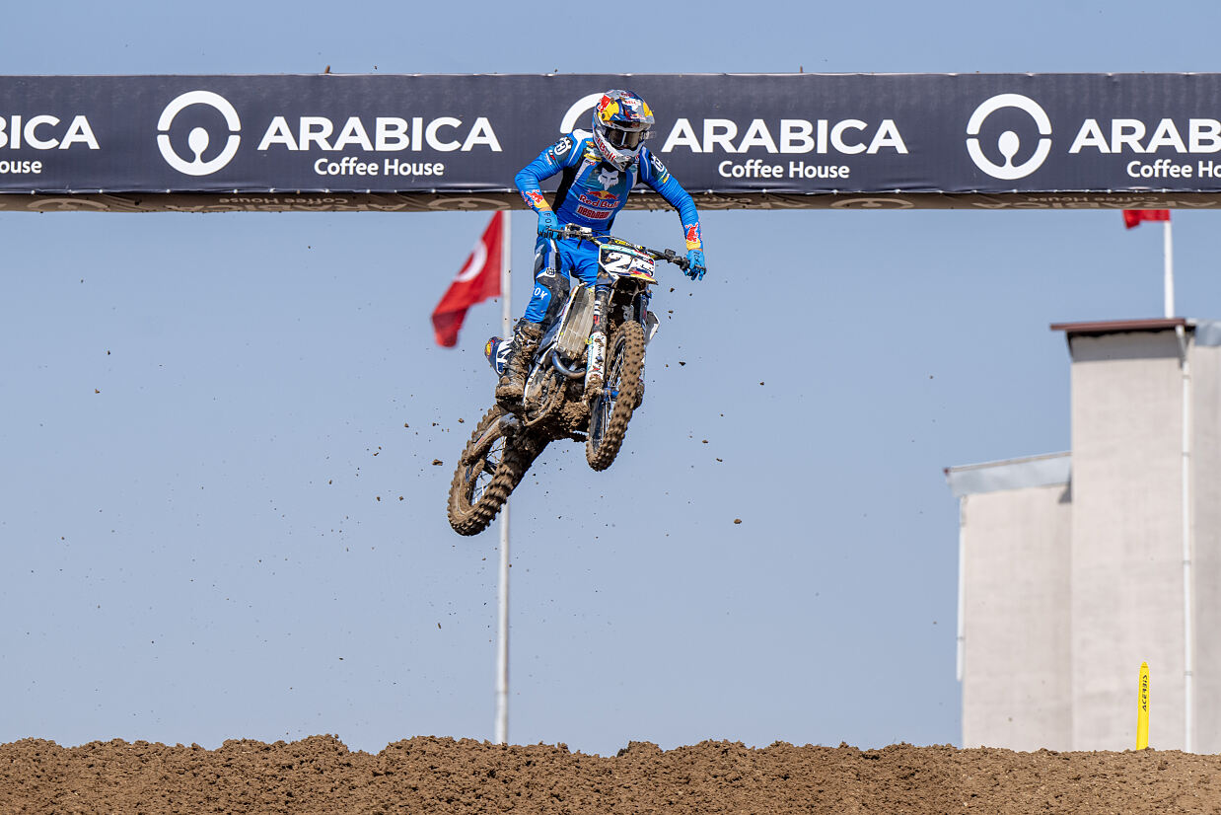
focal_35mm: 200
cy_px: 408
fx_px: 6784
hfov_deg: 10.3
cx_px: 610
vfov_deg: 6.9
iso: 200
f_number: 5.6
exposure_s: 1/1600
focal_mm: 200
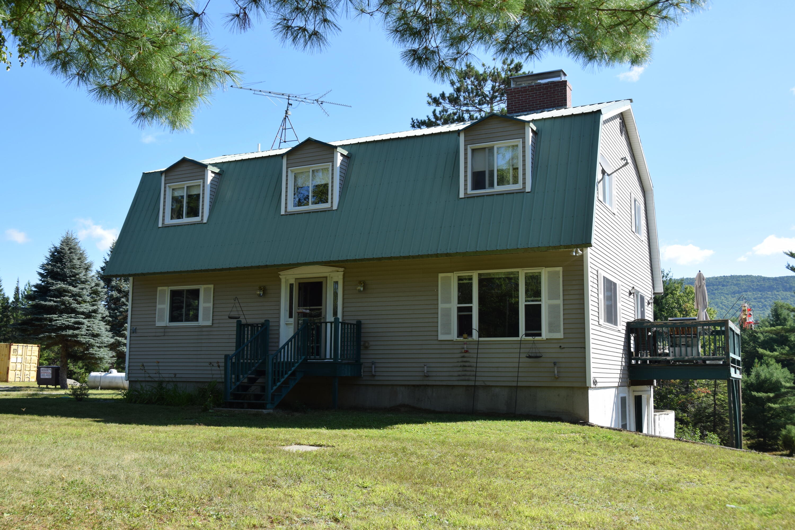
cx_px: 398
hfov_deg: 53.1
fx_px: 795
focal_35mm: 36
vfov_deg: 36.9
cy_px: 265
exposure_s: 1/320
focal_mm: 24
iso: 200
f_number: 9
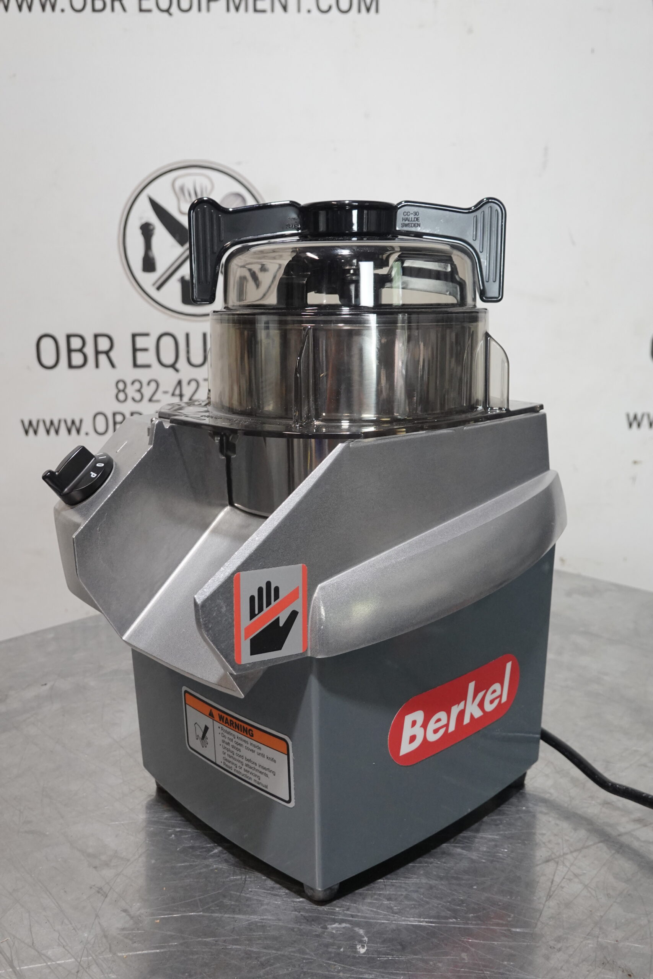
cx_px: 326
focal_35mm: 33
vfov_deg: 57.2
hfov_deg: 40.0
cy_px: 490
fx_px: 898
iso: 640
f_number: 3.5
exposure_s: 1/40
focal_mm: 12.25
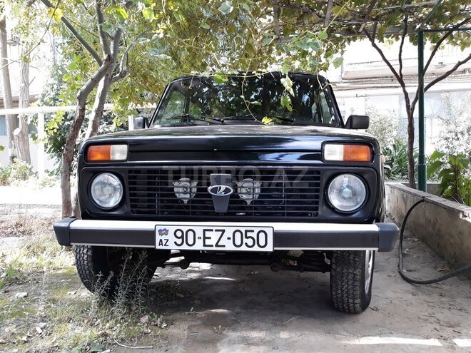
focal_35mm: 27
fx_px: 367
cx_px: 236
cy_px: 176
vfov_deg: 51.4
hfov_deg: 65.3
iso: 50
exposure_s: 1/100
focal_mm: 3.71
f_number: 1.7
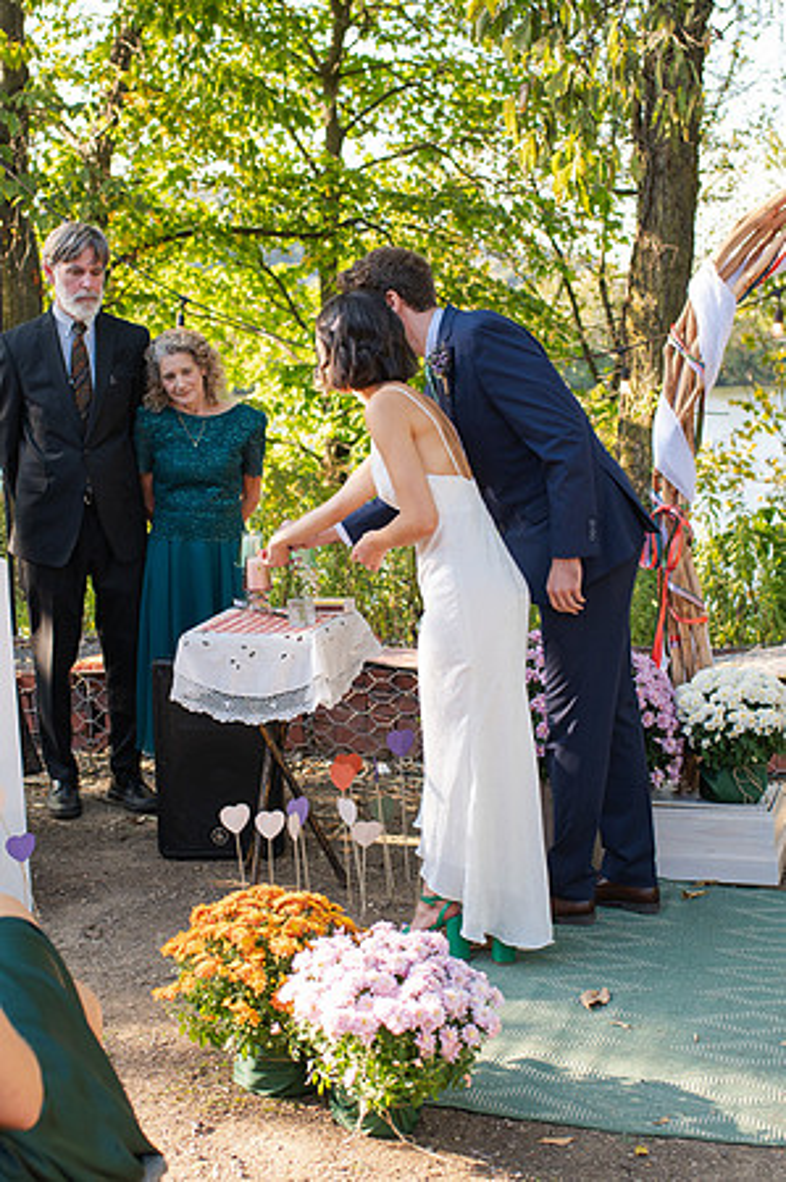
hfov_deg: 25.6
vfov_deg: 37.8
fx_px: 1725
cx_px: 321
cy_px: 591
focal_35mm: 53
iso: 560
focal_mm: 35
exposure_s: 1/1000
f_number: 3.5
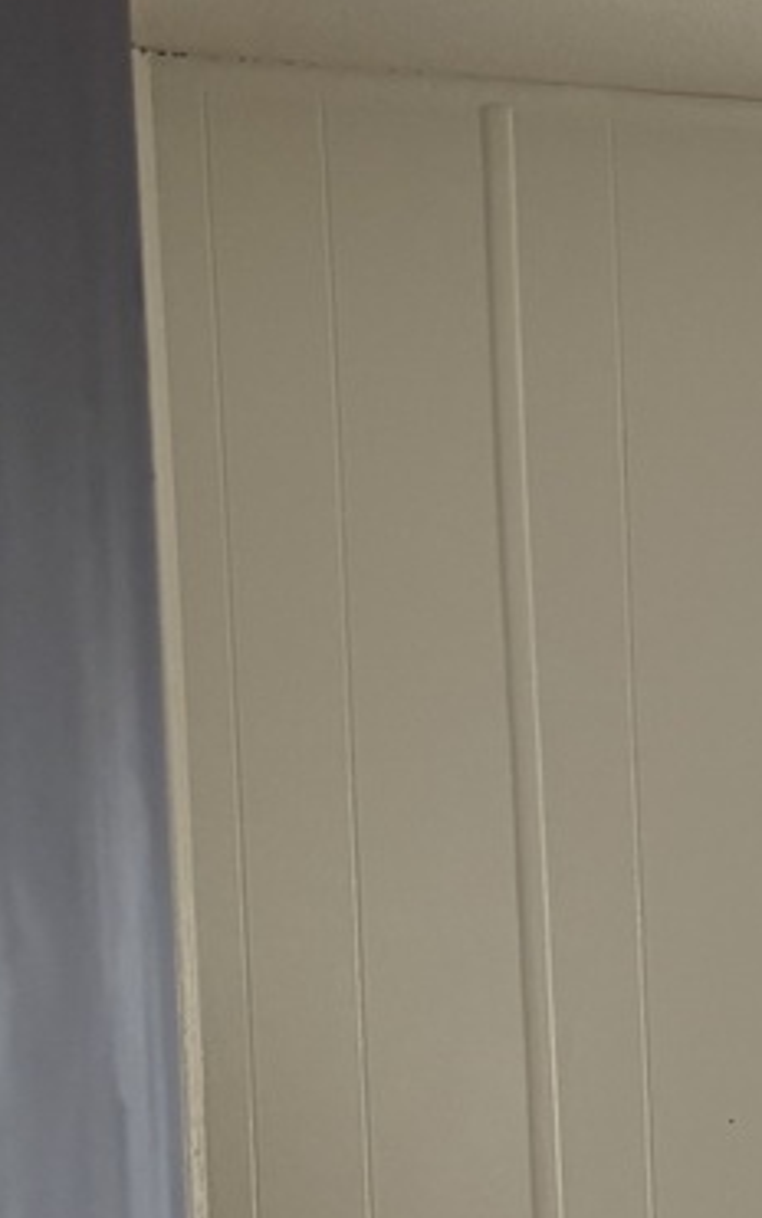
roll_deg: -0.1
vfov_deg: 18.9
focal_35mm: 107
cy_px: 1221
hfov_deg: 10.8
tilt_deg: -4.3
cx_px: 1711
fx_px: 3554
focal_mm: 5.96
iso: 125
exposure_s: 1/88
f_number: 1.6
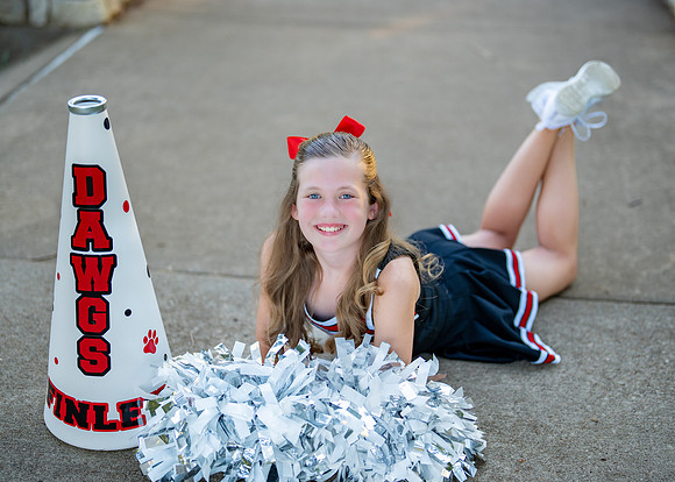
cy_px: 252
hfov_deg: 32.2
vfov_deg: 23.3
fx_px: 1167
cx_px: 344
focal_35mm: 61
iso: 200
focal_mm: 50
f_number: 1.2
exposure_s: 1/800
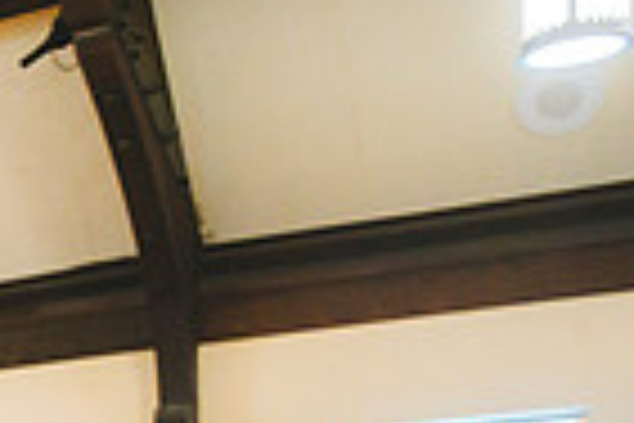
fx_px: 1743
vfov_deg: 12.4
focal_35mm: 99
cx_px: -576
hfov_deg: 16.5
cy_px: 819
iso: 2500
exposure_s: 1/200
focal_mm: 24
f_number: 2.8
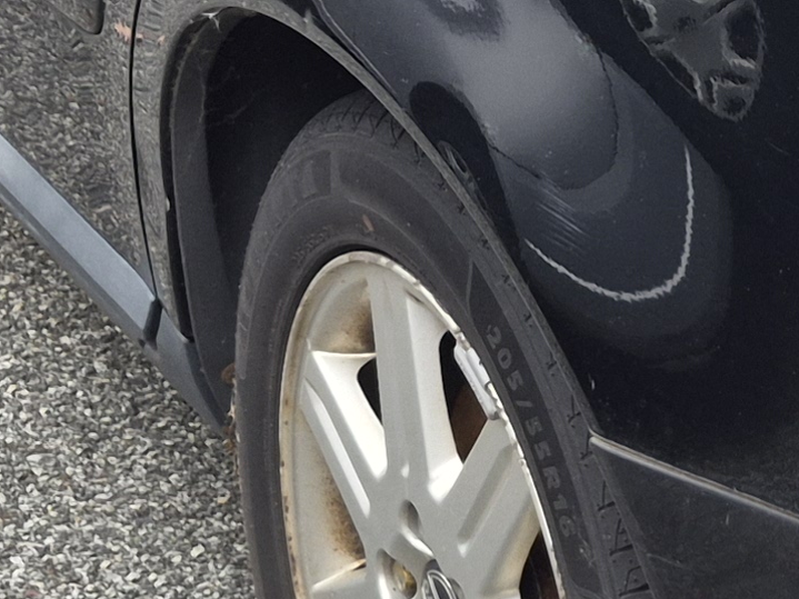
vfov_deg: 11.5
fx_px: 2954
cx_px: 1320
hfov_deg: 14.1
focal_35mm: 128
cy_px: -4
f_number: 1.8
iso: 40
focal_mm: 5.4
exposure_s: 1/180
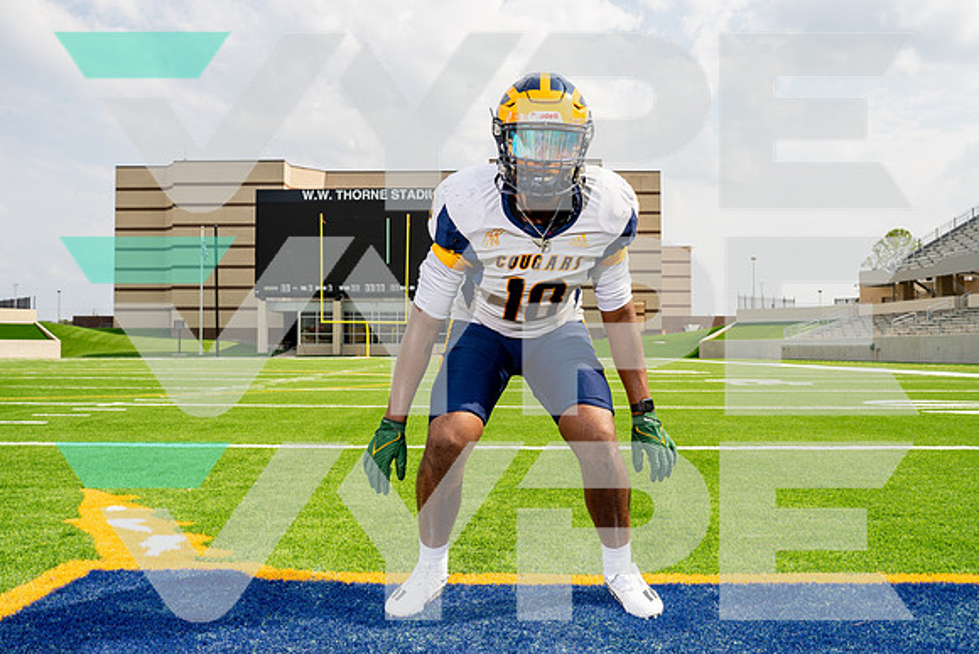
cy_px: 327
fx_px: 871
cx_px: 490
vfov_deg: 41.1
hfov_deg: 58.7
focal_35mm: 32
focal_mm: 31
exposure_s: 1/250
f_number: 8
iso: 100
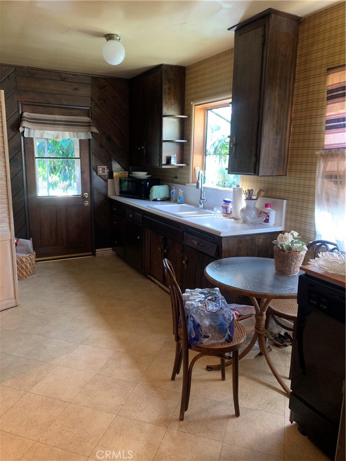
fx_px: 347
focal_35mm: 26
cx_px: 173
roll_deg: -1.2
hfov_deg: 53.1
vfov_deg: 67.3
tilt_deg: -8.8
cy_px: 230
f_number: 1.8
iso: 400
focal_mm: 4.25
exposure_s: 1/30
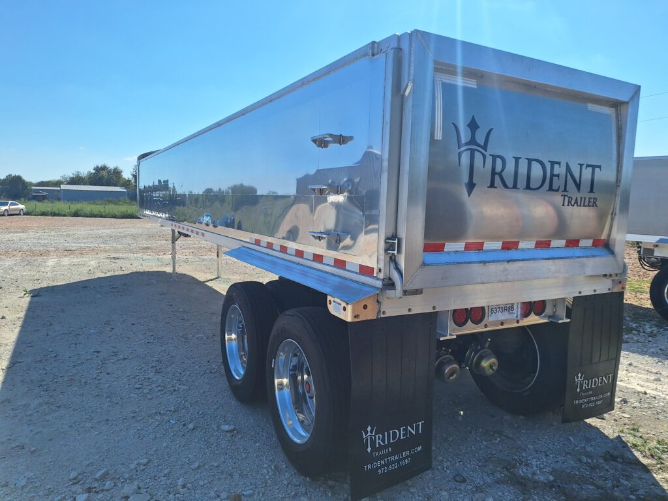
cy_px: 250
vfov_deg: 58.9
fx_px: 444
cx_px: 334
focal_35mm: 23
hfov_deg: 73.9
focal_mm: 5.54
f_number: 1.8
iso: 40
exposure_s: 1/4149
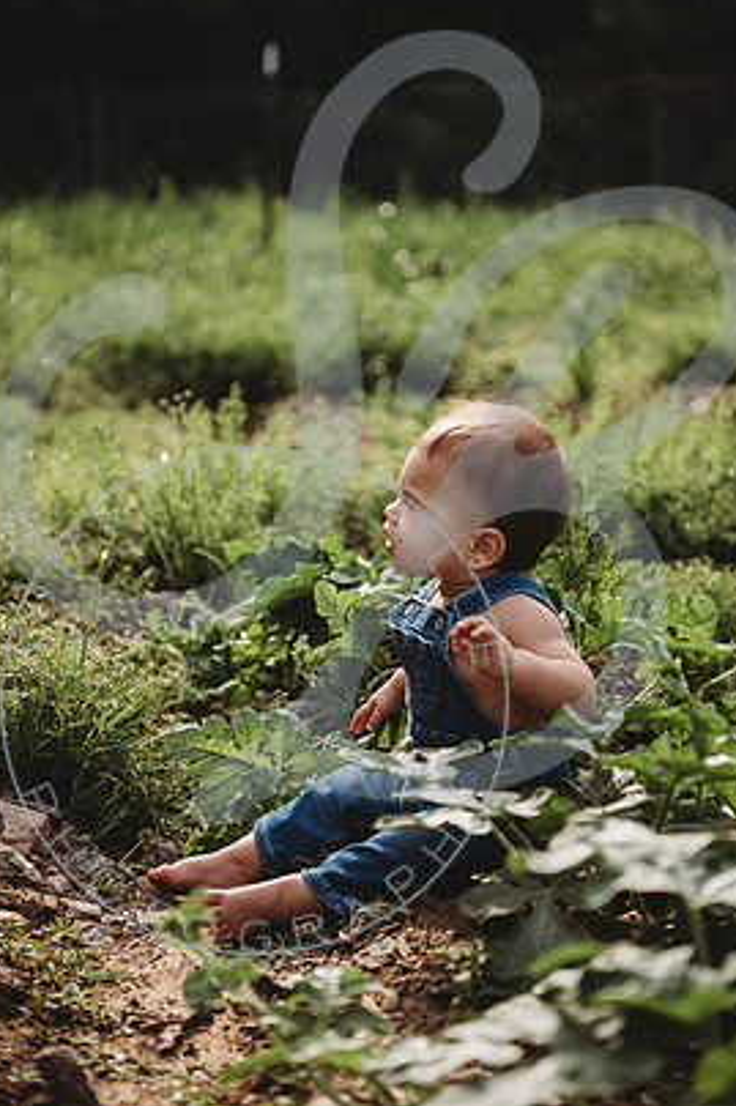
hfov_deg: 17.5
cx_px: 378
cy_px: 493
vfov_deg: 26.0
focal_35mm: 78
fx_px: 2394
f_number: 2.8
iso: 100
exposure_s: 1/400
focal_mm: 70
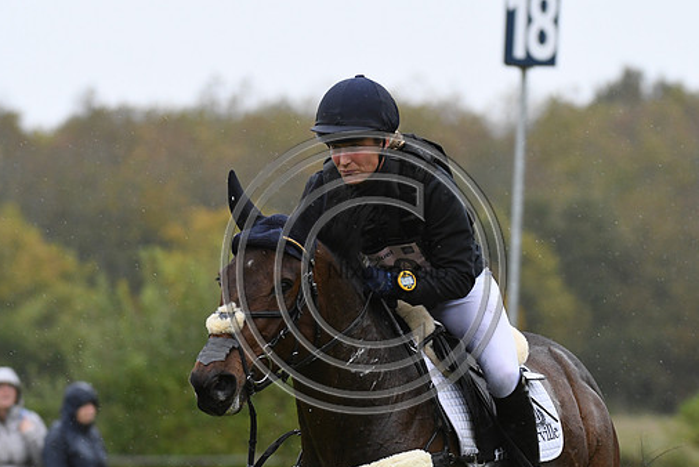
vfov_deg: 4.0
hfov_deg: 6.0
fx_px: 6683
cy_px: 252
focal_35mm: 344
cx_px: 348
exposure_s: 1/1250
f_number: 4.5
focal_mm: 200
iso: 2000
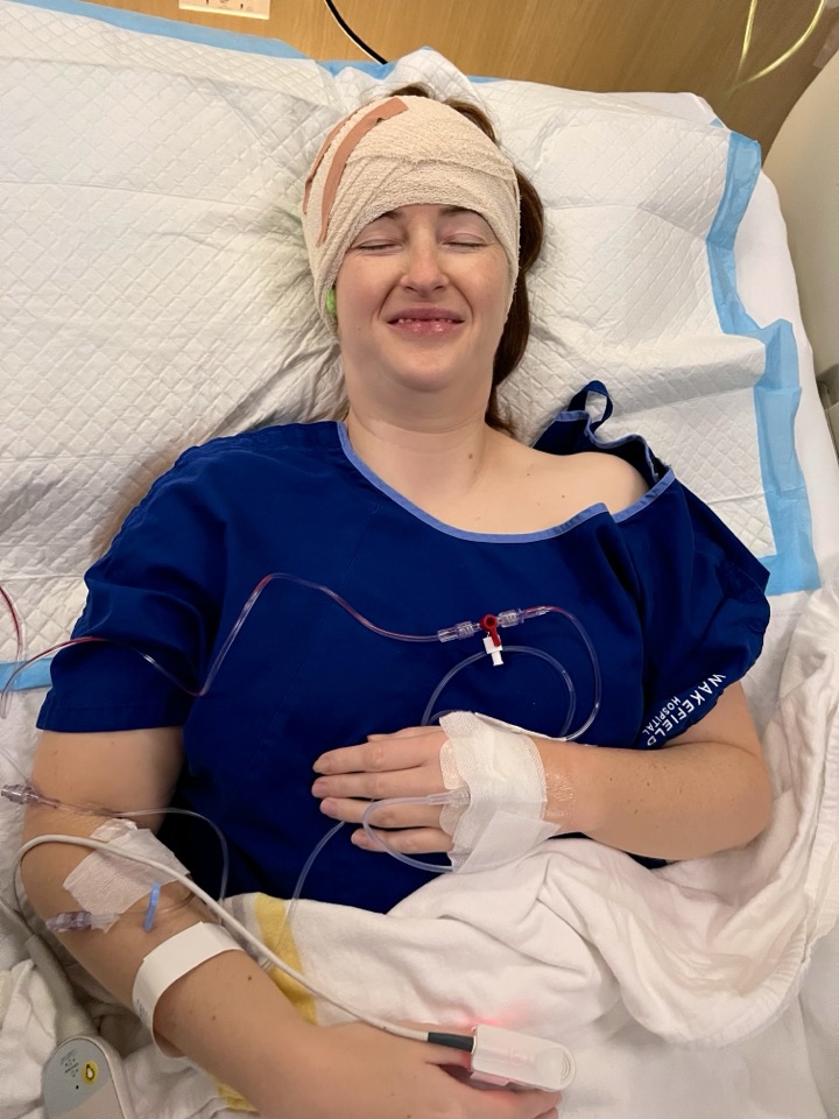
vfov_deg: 67.3
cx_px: 420
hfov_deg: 53.1
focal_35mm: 26
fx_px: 840
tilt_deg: -67.9
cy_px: 560
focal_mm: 5.7
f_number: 1.5
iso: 1000
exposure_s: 1/30
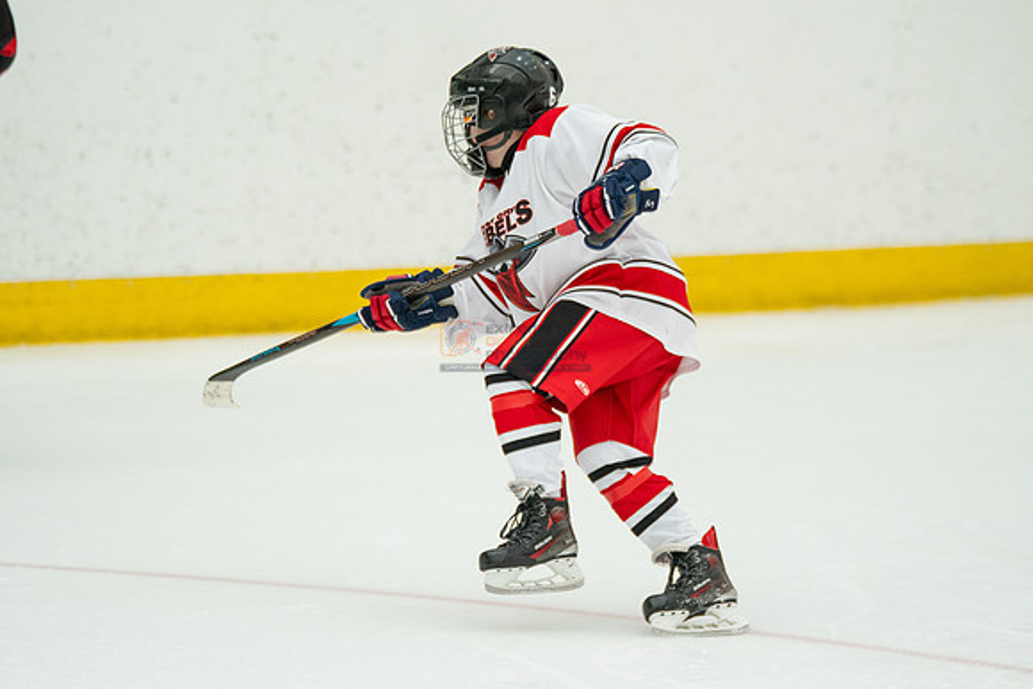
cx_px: 505
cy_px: 335
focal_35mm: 328
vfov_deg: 4.2
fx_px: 9405
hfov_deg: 6.3
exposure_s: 1/2000
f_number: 3.2
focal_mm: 221
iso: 1600
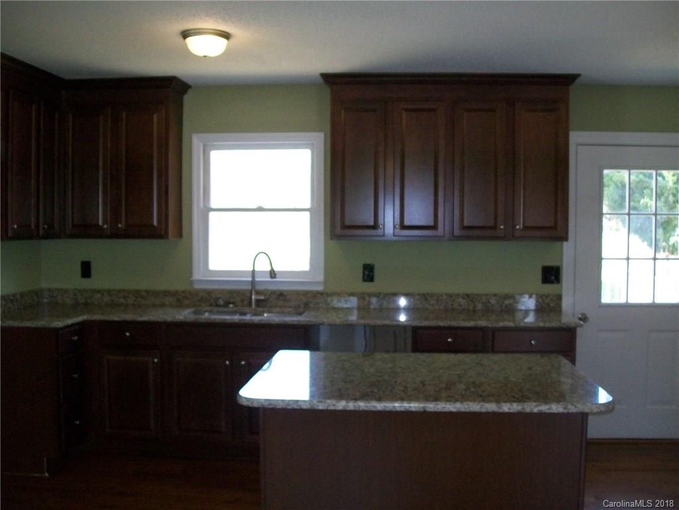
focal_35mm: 36
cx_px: 340
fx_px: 706
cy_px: 255
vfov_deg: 39.7
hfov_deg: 51.4
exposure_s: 1/60
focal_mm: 6
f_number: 2.7
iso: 160
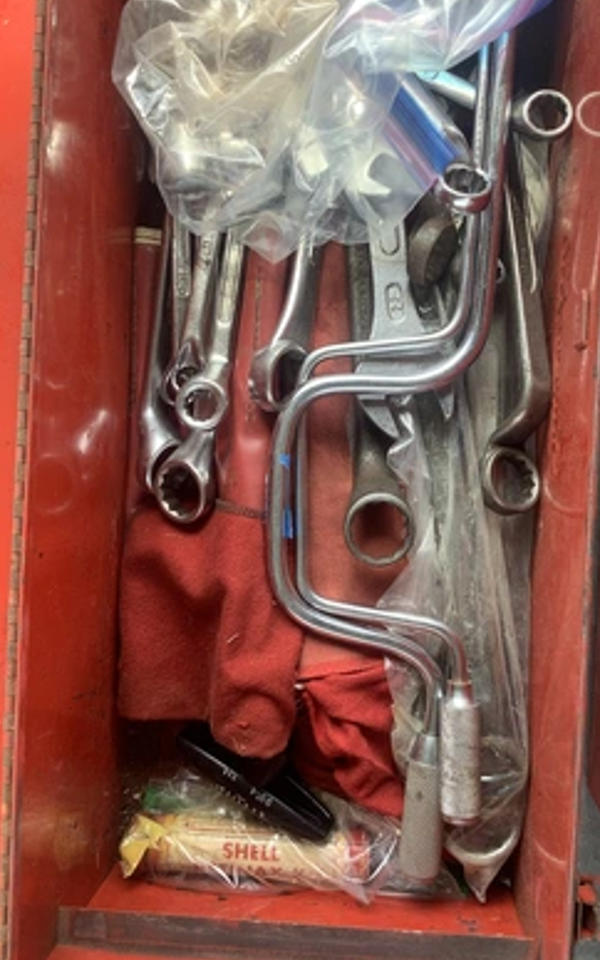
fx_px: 889
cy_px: 479
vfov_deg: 56.7
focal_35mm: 34
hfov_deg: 37.3
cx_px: 330
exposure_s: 1/120
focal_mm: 3.3
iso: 25
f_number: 2.4
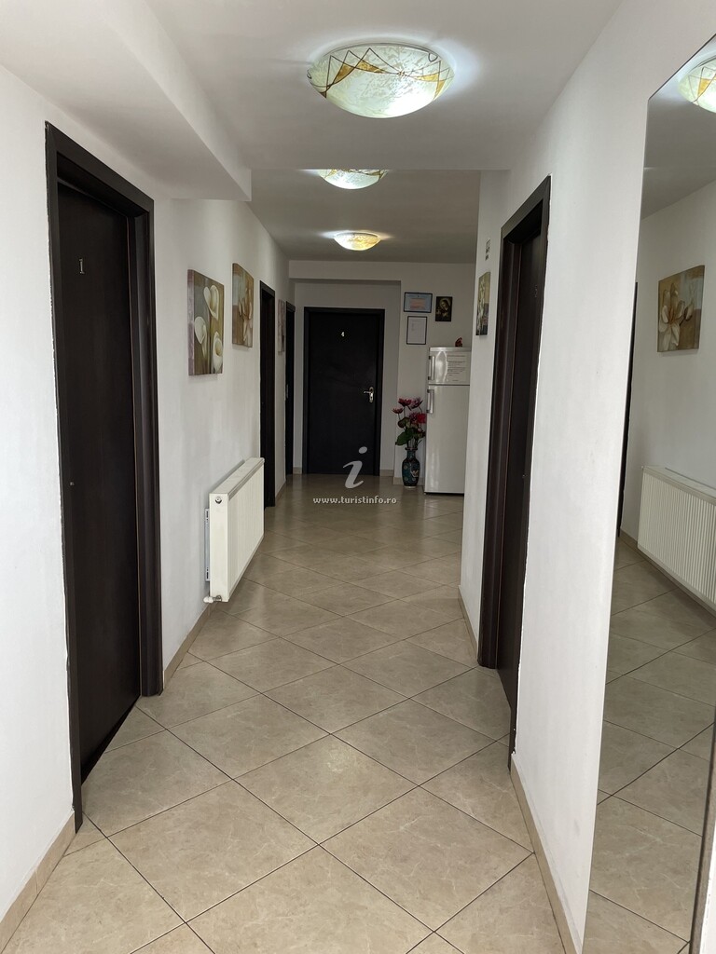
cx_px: 358
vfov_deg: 67.3
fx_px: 717
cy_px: 477
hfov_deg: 53.1
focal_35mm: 26
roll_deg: -1.6
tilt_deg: -9.0
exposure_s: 1/121
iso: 125
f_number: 1.6
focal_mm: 4.2
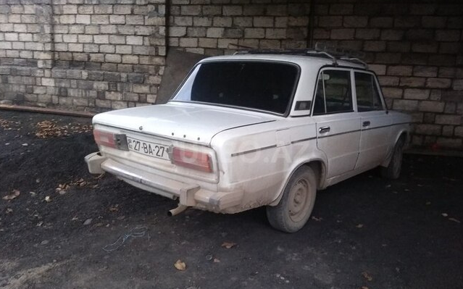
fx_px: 290
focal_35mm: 23
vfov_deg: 52.9
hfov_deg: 77.2
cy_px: 152
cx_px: 235
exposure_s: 1/50
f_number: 2
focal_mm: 3.57
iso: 793
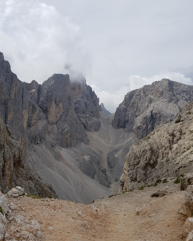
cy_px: 133
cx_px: 96
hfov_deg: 51.5
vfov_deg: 62.1
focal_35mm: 28
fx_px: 200
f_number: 1.7
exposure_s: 1/2944
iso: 40
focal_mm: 4.2
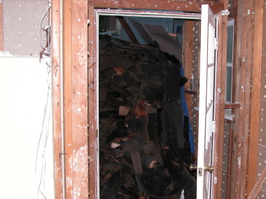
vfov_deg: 24.7
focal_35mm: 59
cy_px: 130
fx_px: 453
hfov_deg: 32.5
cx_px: 172
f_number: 2.8
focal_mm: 8.9
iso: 200
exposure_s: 1/60
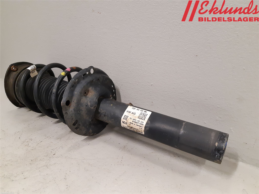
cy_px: 97
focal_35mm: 26
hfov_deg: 67.3
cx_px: 130
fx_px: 195
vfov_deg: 53.1
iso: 250
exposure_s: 1/50
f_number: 1.7
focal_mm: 3.93
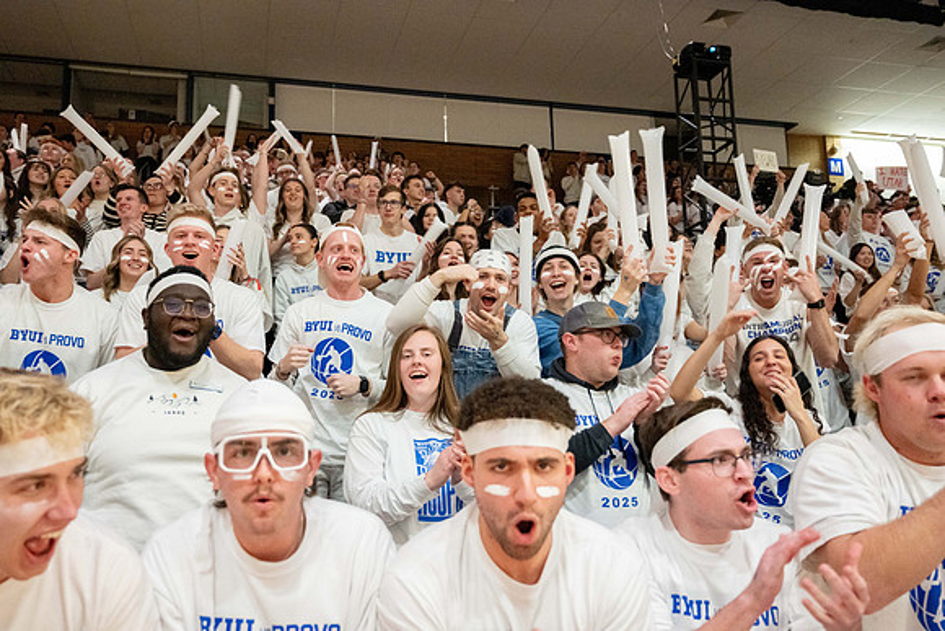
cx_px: 472
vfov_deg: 41.1
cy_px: 316
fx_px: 840
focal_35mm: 32
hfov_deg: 58.7
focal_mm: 32
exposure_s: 1/320
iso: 10000
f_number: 4
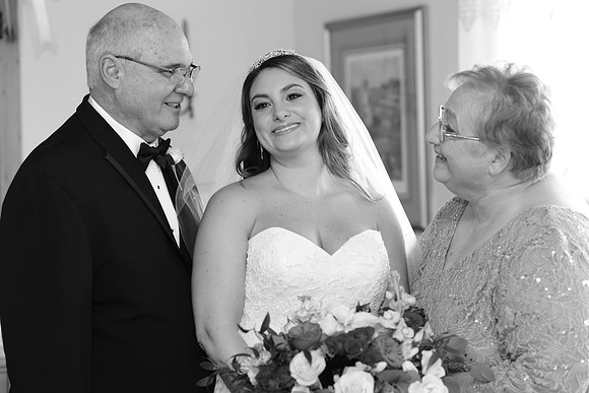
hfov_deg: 23.9
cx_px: 294
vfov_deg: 16.1
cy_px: 196
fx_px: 1391
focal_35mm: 85
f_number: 2.8
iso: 1000
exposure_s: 1/80
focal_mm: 85
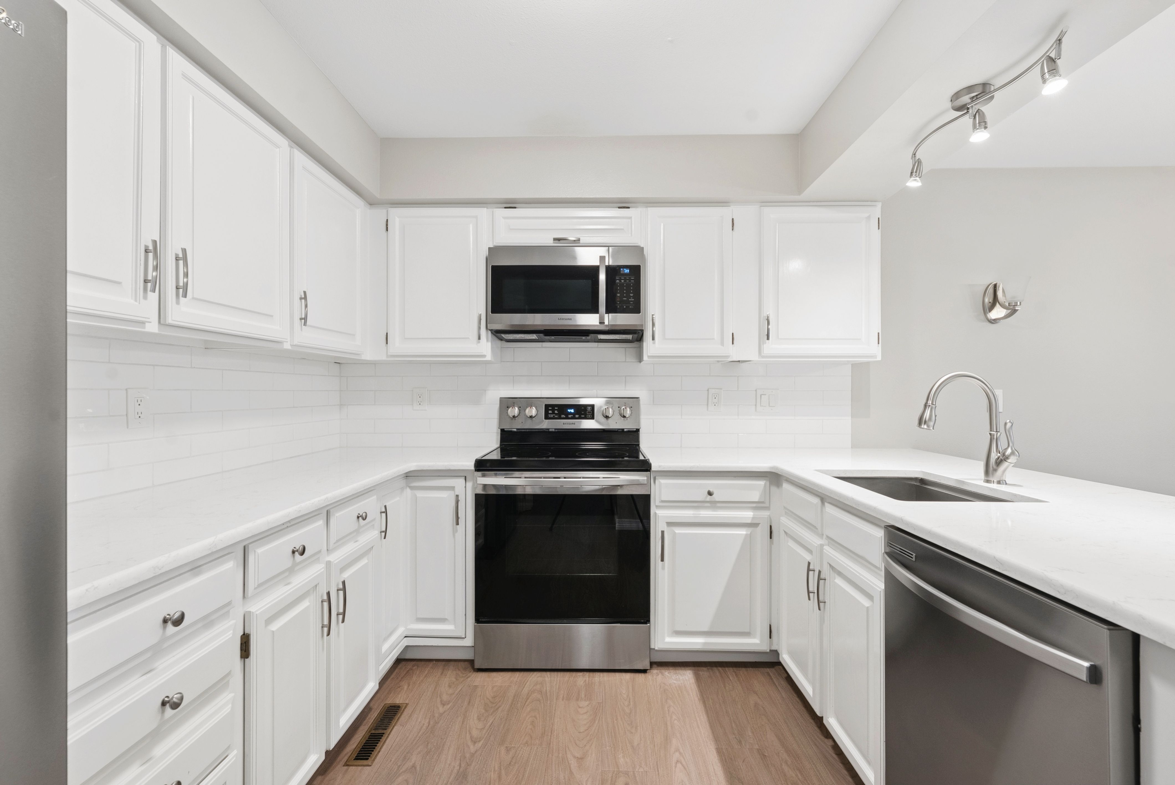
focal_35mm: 16
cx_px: 588
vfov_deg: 73.8
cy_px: 392
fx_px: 522
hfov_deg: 96.7
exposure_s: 1/15
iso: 640
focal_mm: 16
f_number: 9
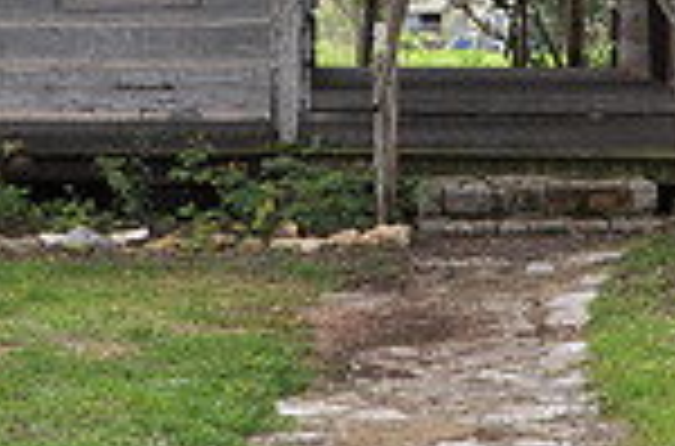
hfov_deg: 16.8
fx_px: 2279
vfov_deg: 10.9
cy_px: -160
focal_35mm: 122
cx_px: 324
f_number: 8
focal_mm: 21
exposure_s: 1/200
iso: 200
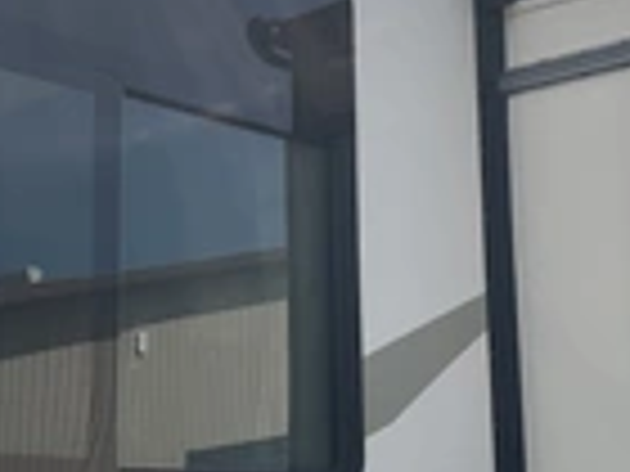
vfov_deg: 17.8
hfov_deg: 23.4
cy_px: 198
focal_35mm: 83
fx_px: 1511
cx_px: 202
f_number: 1.8
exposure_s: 1/1534
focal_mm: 3
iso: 25
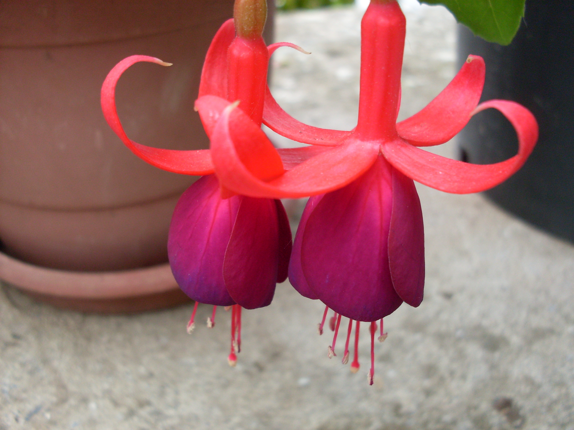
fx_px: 630
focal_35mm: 38
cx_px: 287
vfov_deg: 37.7
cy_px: 215
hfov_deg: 49.0
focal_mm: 6.3
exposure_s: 1/125
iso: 100
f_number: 2.8
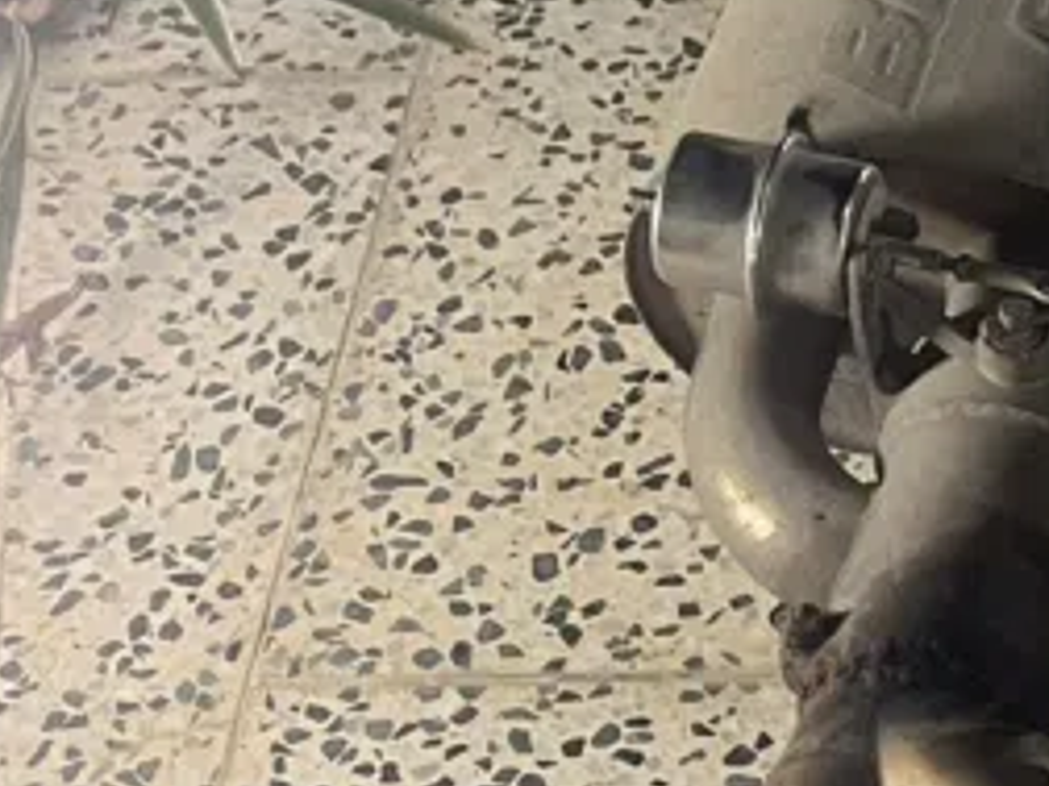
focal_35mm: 66
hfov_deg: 26.1
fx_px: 2000
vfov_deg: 22.3
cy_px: 403
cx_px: 1270
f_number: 1.5
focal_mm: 5.7
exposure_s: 1/50
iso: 320
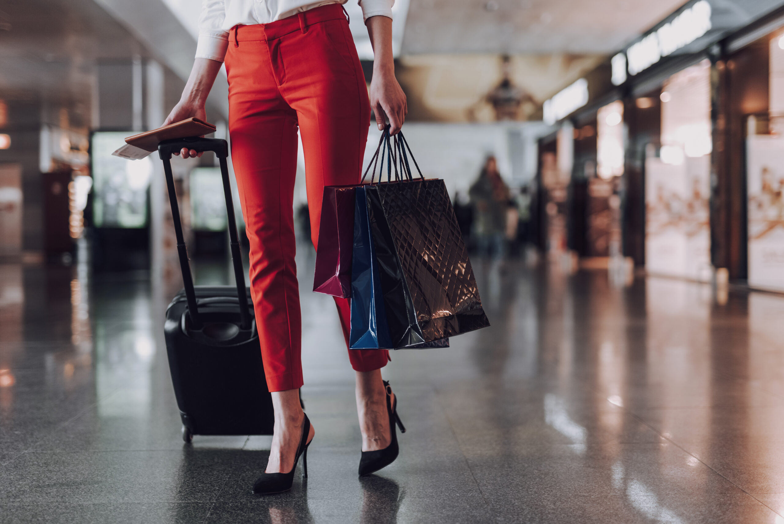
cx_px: 392
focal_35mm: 50
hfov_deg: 39.6
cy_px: 262
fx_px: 1089
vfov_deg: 27.0
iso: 500
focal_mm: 50
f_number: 1.4
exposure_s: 1/160
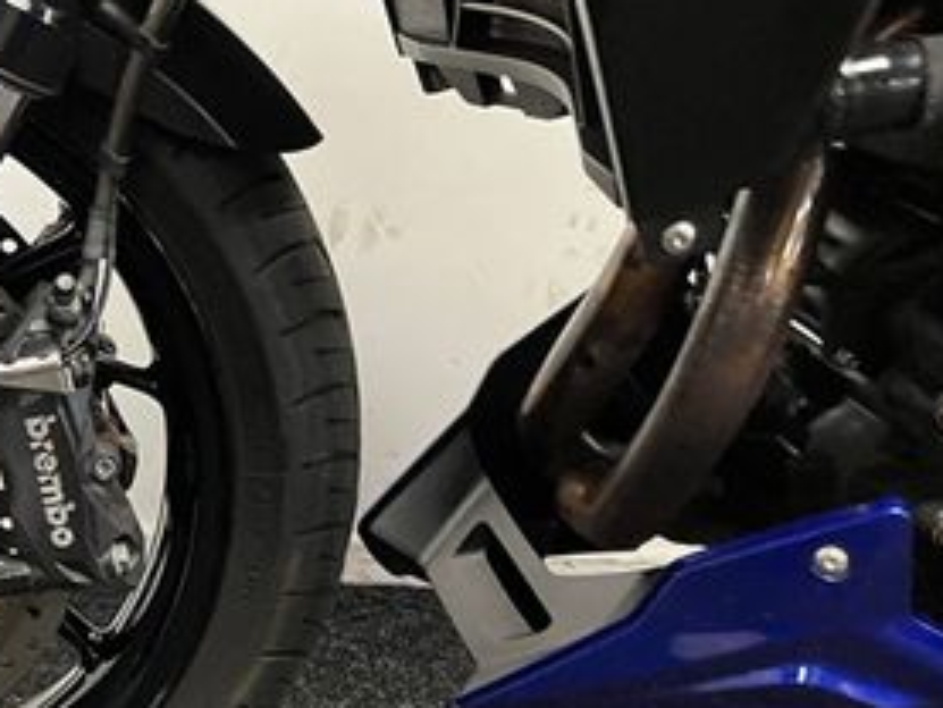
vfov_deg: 24.4
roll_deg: -4.6
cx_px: -51
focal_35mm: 60
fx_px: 1635
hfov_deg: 29.5
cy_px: 395
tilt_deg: -17.1
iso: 400
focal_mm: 5.1
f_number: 1.6
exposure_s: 1/50
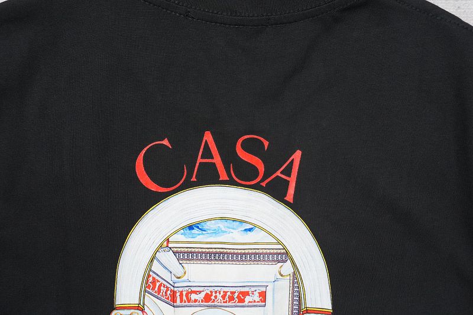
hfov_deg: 59.5
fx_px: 414
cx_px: 236
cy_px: 158
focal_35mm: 32
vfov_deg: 41.7
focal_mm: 21
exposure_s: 1/100
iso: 1600
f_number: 10
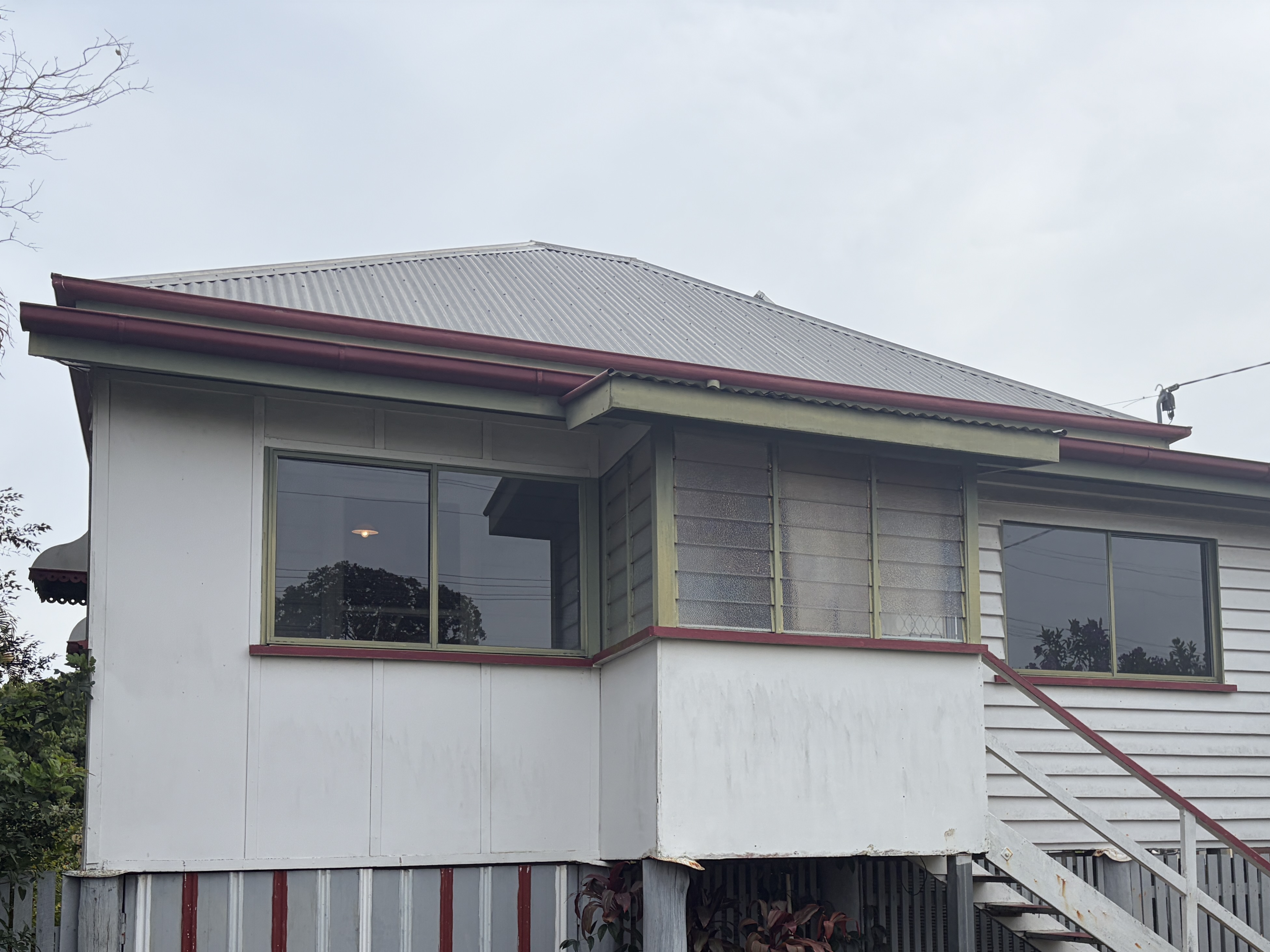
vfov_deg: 37.0
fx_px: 1394
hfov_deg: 48.3
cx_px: 824
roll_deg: +1.8
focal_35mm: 38
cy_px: 694
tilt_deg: +6.7
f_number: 1.6
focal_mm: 5.96
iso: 50
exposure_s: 1/4065
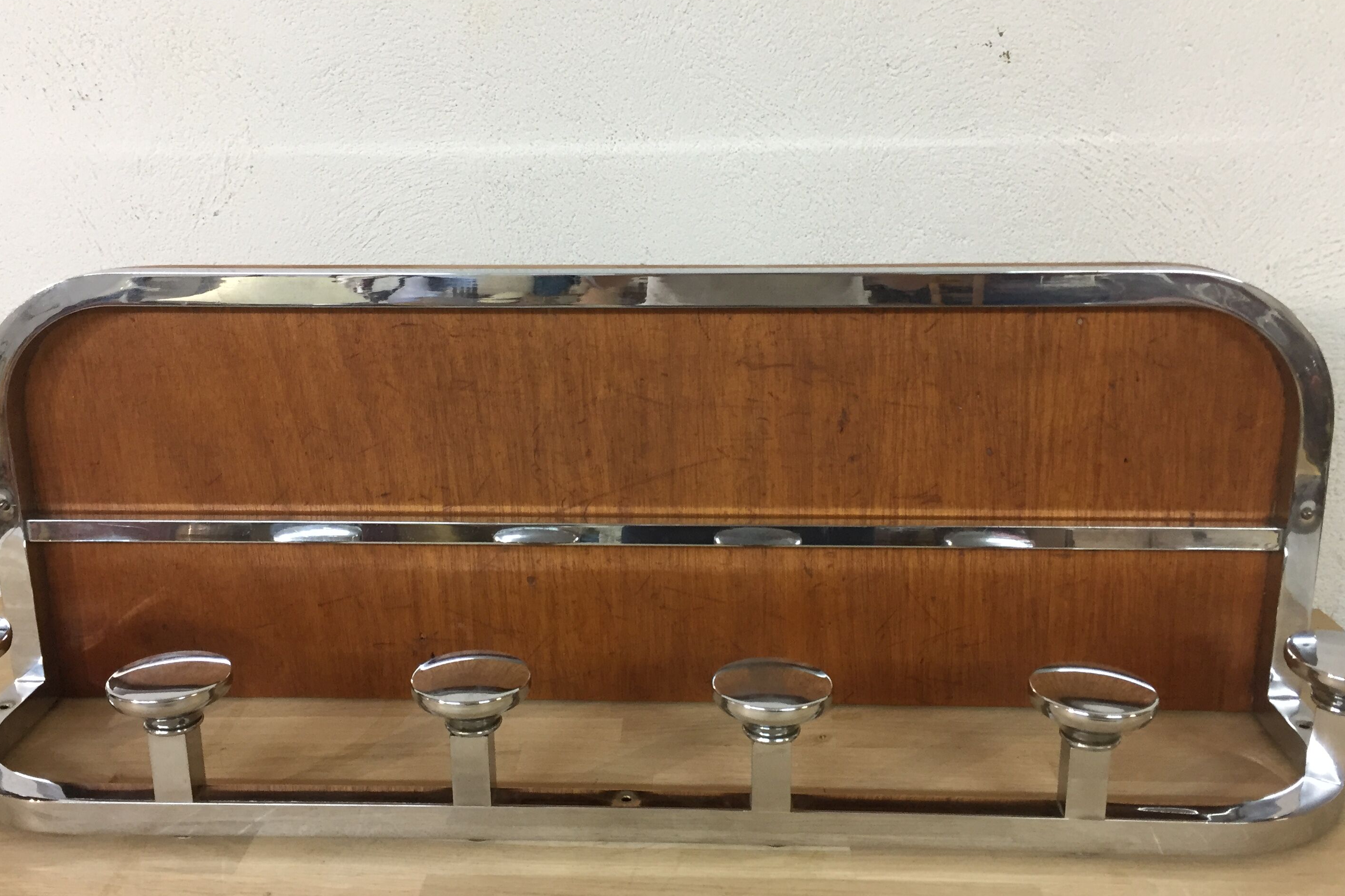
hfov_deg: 54.4
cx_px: 649
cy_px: 464
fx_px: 1307
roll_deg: +0.2
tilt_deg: -17.8
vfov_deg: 37.8
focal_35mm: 35
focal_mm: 4.15
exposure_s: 1/33
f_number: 2.2
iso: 160
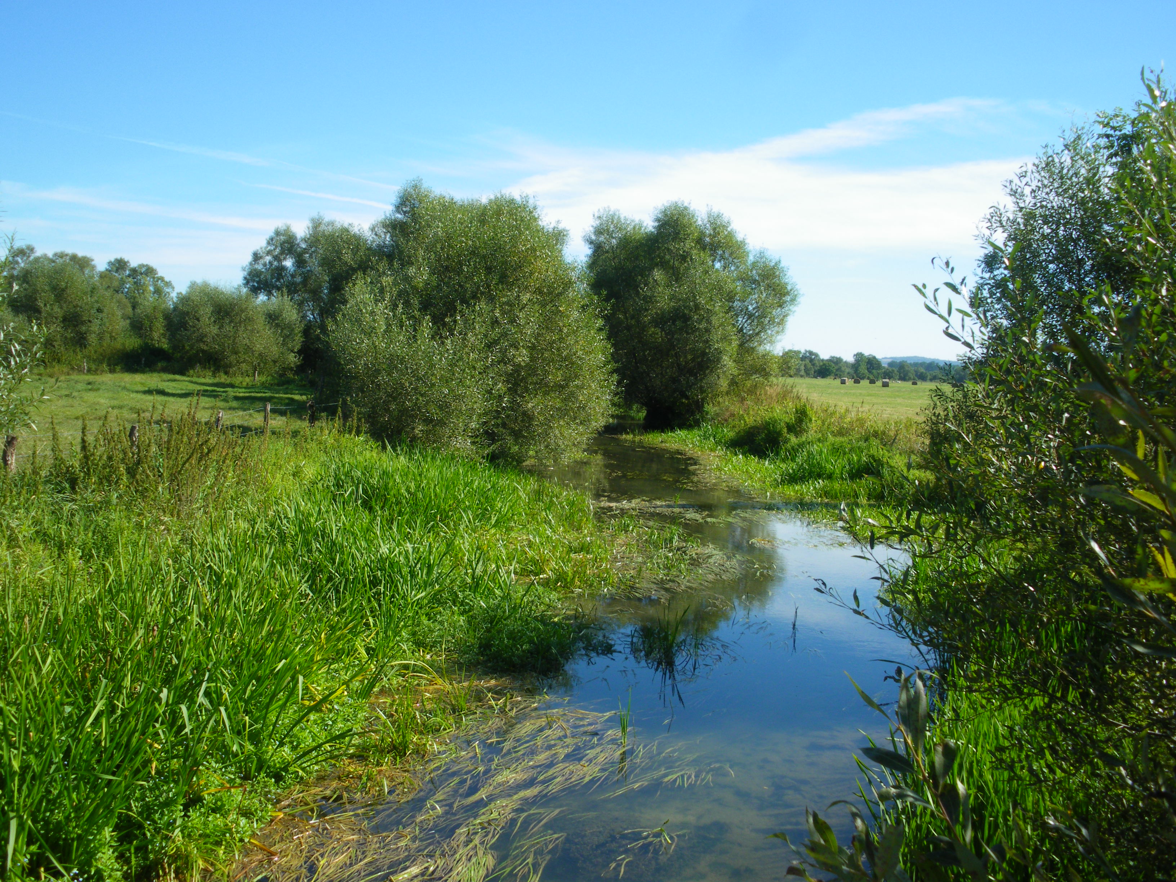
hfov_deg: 51.4
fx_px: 1223
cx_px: 588
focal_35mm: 36
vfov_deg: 39.7
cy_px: 441
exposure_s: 1/200
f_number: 5.4
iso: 64
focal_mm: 6.3
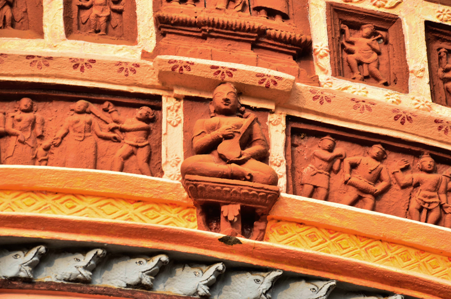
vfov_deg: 8.7
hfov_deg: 13.1
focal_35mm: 158
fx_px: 1969
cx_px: 226
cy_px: 150
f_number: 7.1
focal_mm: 105
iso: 100
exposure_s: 1/160
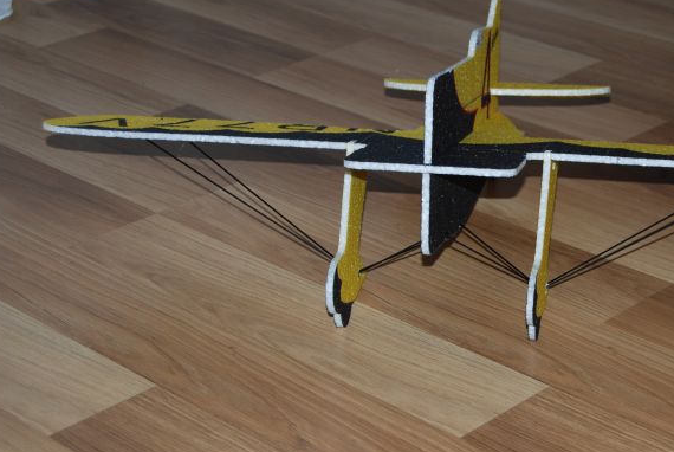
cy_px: 208
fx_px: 1776
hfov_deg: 21.4
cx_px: 458
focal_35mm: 95
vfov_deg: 14.5
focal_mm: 45
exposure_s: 1/60
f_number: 5.3
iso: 200
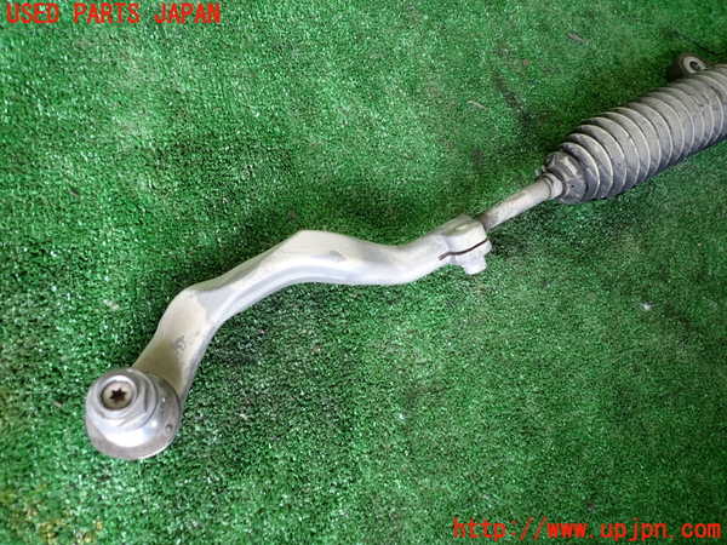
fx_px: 525
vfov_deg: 54.9
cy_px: 272
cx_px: 364
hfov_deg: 69.4
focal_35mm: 25
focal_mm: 4.5
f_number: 2
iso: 200
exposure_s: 1/50
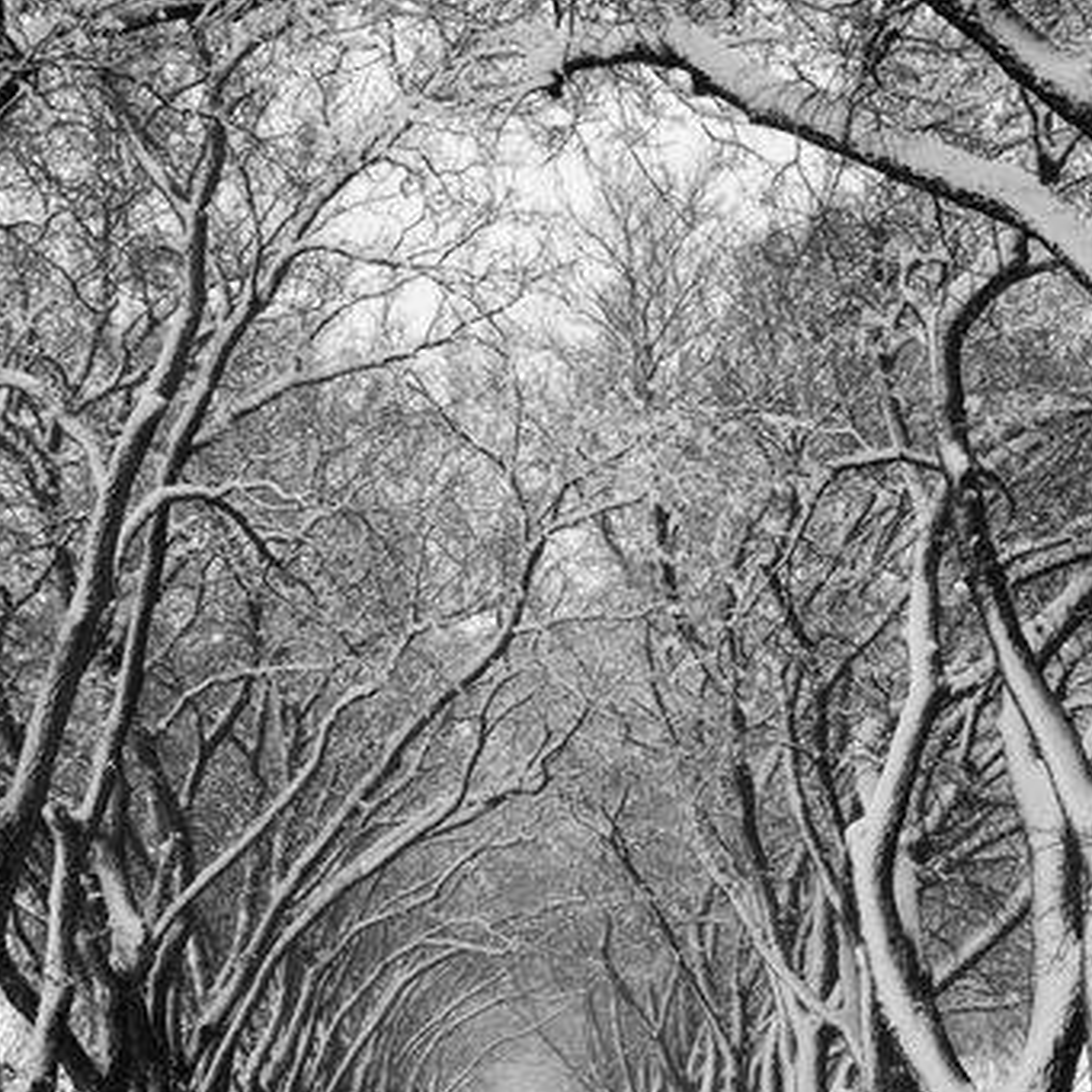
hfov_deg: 19.9
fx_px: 3105
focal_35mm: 87
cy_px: 640
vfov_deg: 19.9
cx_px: 505
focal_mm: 27
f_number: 4
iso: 800
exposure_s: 1/30
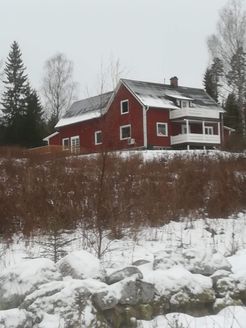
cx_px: 123
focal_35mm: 64
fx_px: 606
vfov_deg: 30.3
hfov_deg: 22.9
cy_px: 164
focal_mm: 3.83
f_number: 2.2
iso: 50
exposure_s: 1/50
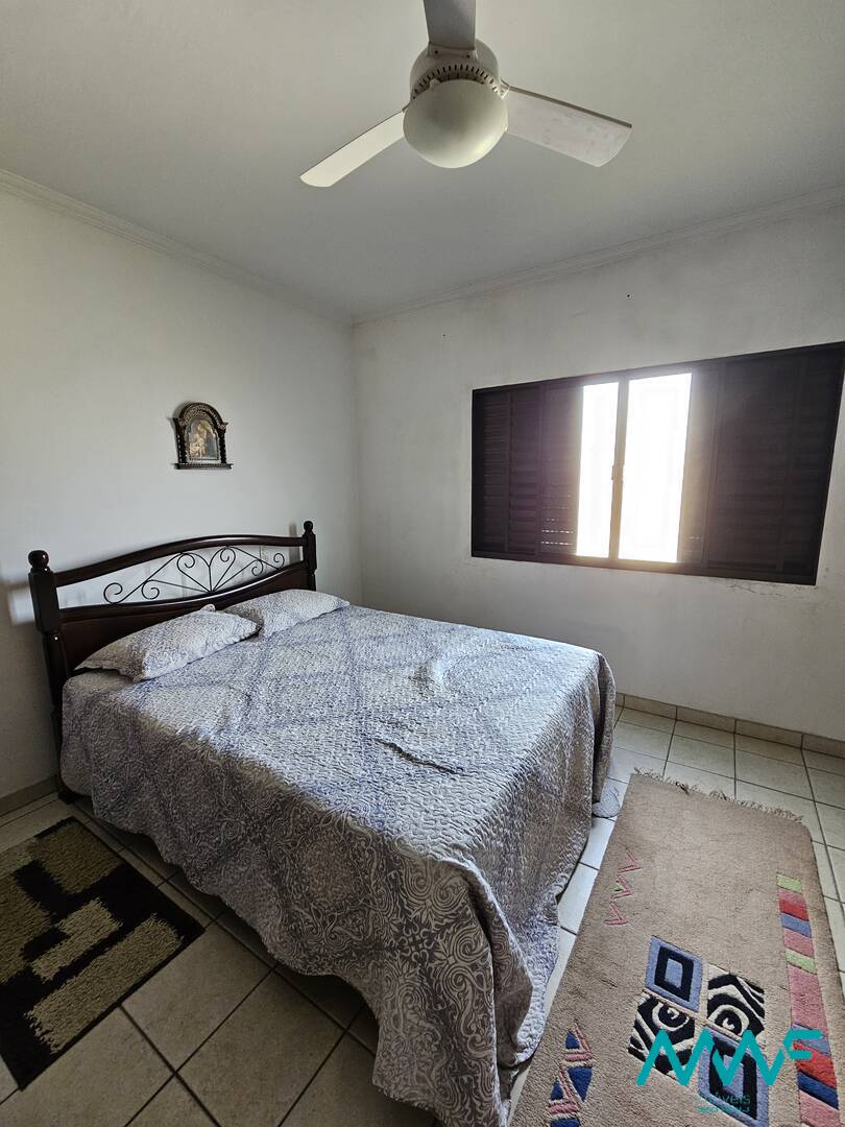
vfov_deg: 106.2
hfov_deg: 89.9
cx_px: 422
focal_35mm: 13
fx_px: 423
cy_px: 564
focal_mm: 2.2
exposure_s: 1/77
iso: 250
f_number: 2.2
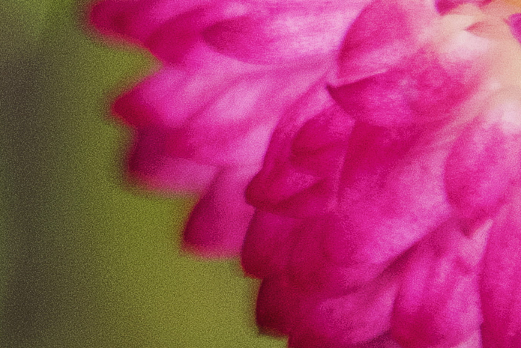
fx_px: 5371
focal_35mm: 371
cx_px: 380
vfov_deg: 3.6
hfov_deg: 5.6
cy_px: -565
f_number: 2.8
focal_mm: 70
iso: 800
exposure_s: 1/3200
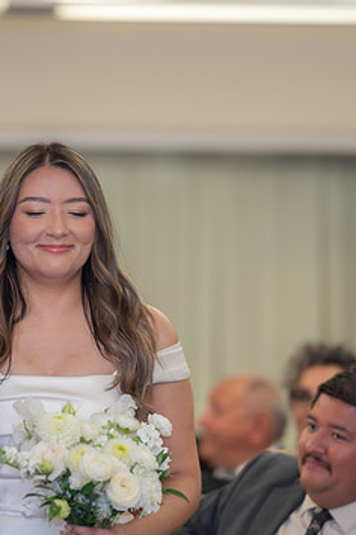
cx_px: 56
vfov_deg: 6.1
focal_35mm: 339
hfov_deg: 4.0
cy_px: 279
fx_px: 5038
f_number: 2.8
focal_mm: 200
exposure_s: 1/80
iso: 200
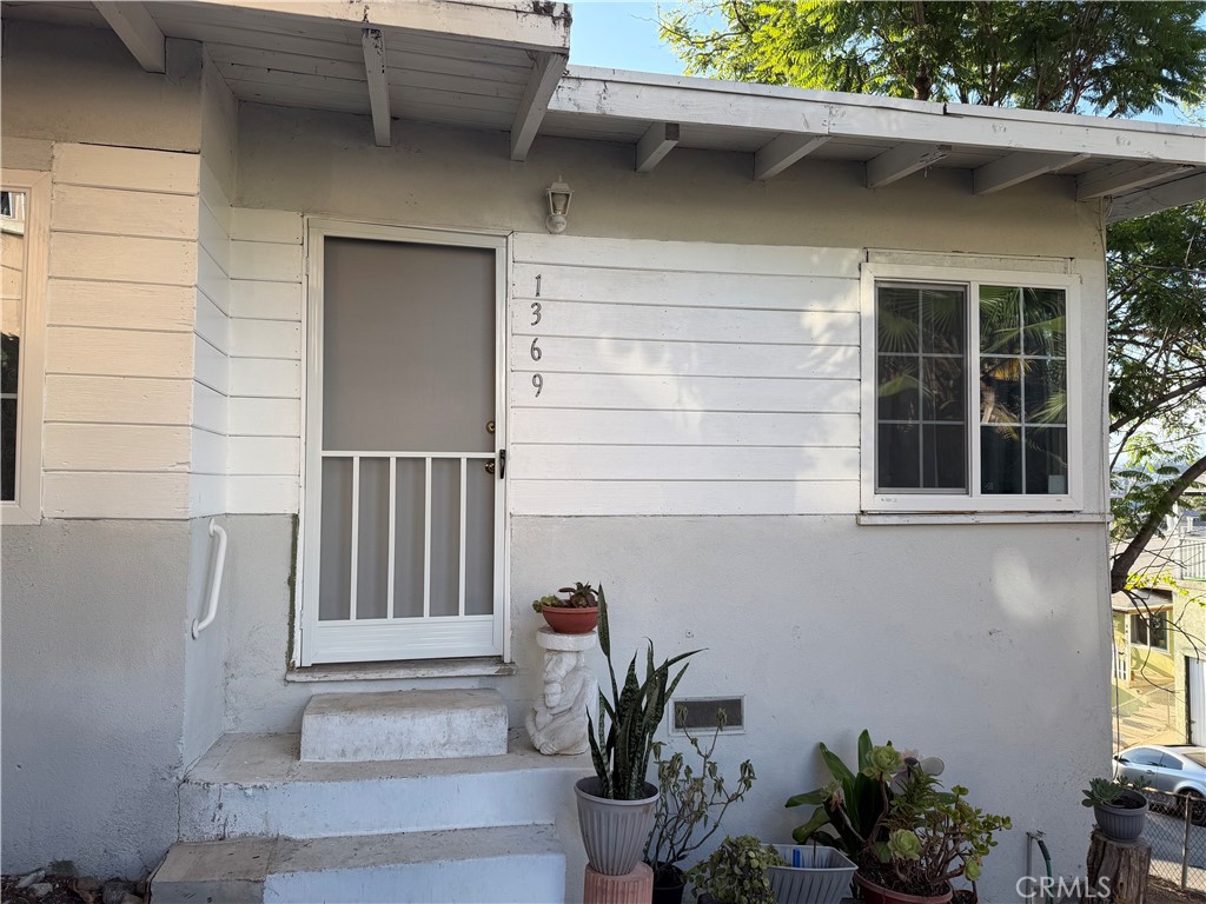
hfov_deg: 71.6
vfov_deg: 56.8
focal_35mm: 24
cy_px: 452
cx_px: 603
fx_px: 836
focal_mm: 6.76
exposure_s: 1/695
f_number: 1.78
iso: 80
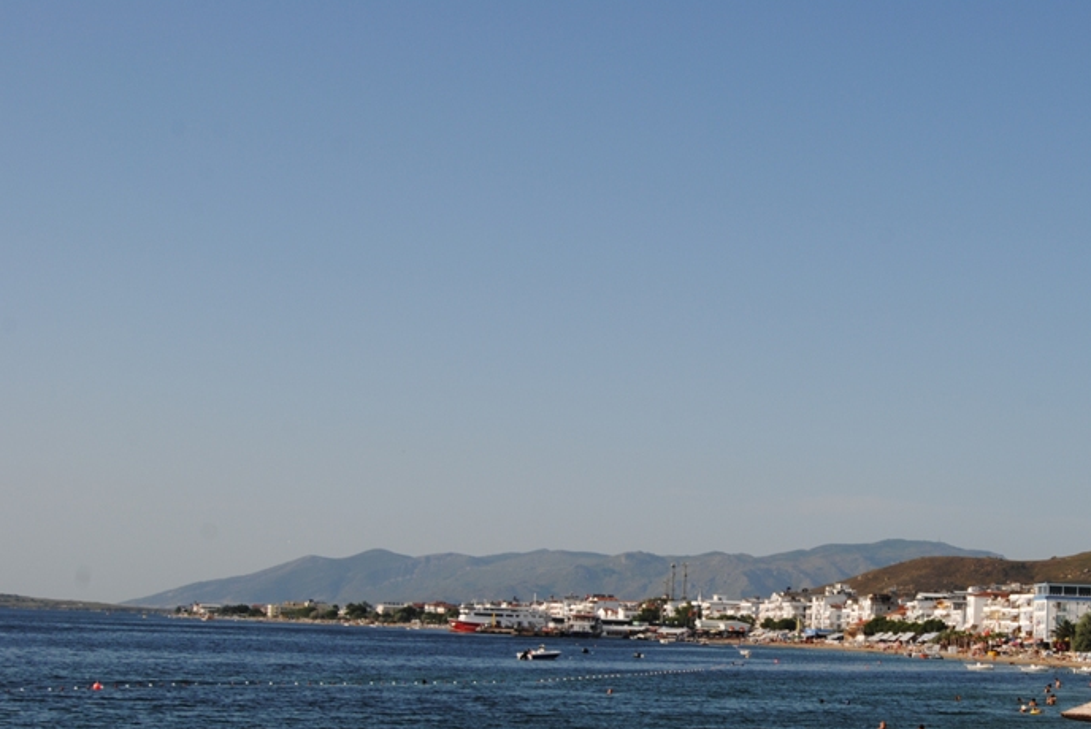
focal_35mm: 67
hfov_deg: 29.7
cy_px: 538
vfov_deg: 20.2
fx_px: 2032
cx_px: 796
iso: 100
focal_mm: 30
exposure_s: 1/320
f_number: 9
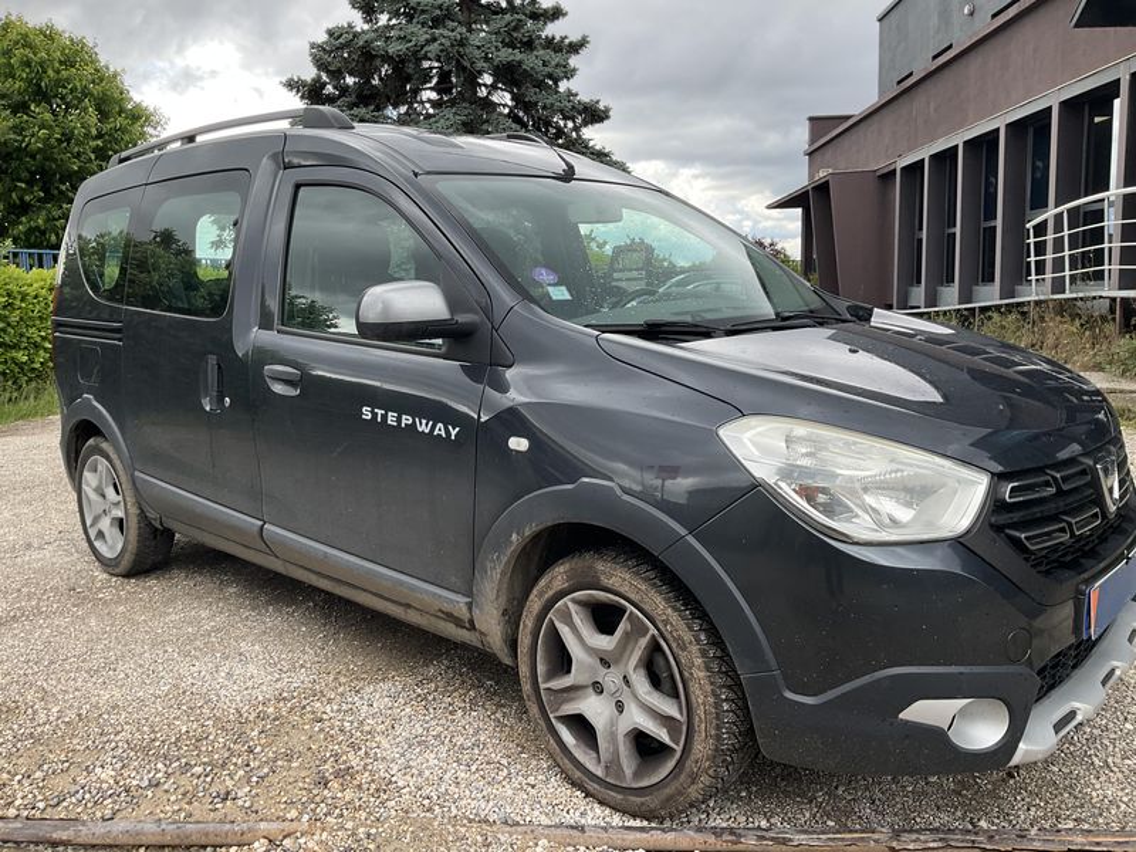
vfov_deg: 48.2
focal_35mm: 29
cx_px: 568
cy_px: 426
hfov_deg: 61.7
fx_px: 952
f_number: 1.8
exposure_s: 1/358
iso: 25
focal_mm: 3
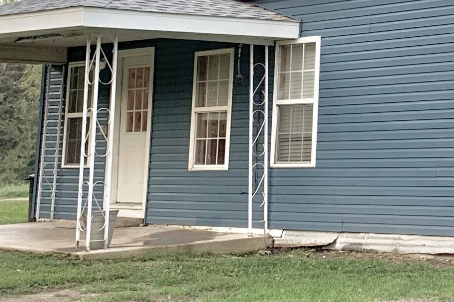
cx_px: 546
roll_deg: +0.1
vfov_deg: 15.0
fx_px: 1122
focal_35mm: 89
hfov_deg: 21.3
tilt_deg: +10.3
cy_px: -33
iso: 100
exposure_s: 1/74
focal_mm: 4.25
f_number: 1.8
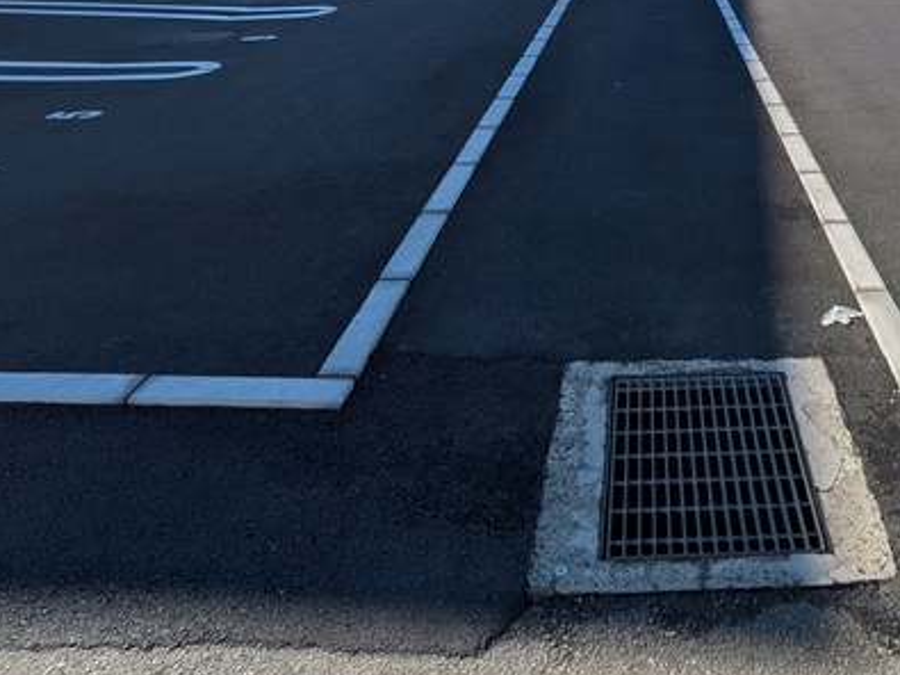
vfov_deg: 39.1
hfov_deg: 51.5
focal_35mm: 34
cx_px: 684
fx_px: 884
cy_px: 80
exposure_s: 1/1751
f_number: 2.2
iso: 51
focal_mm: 1.83
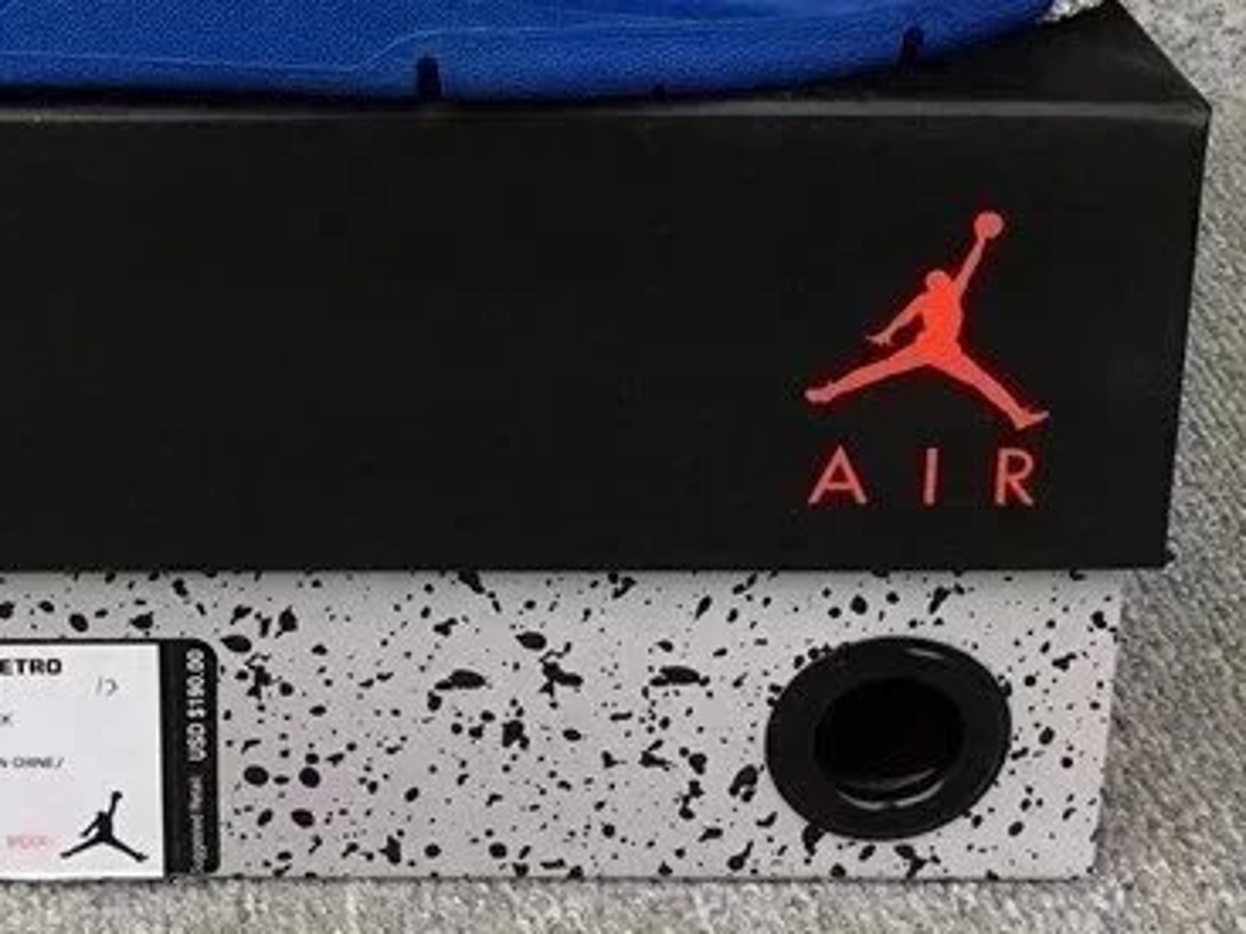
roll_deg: +0.9
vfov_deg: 18.4
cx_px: 190
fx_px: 2735
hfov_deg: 25.1
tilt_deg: -14.5
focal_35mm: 76
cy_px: -192
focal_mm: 3.3
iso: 32
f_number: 2.4
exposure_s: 1/100
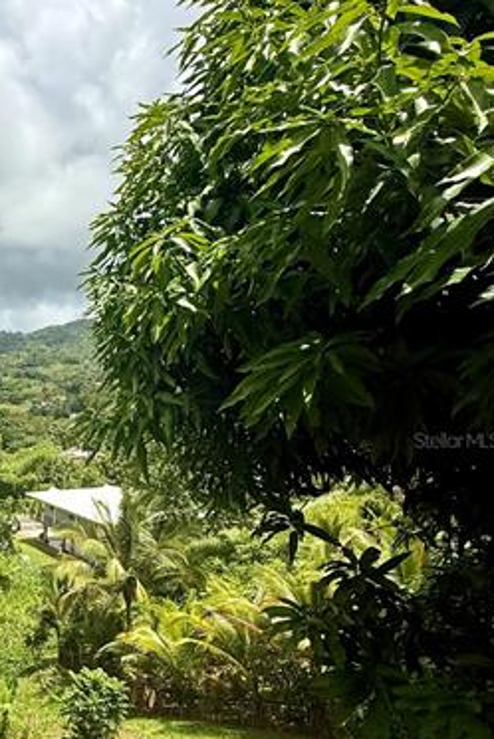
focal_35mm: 30
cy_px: 440
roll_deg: -3.1
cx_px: -67
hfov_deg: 36.1
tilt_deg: -5.9
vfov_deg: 61.4
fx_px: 617
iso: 50
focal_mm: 2.22
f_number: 2.2
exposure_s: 1/2506
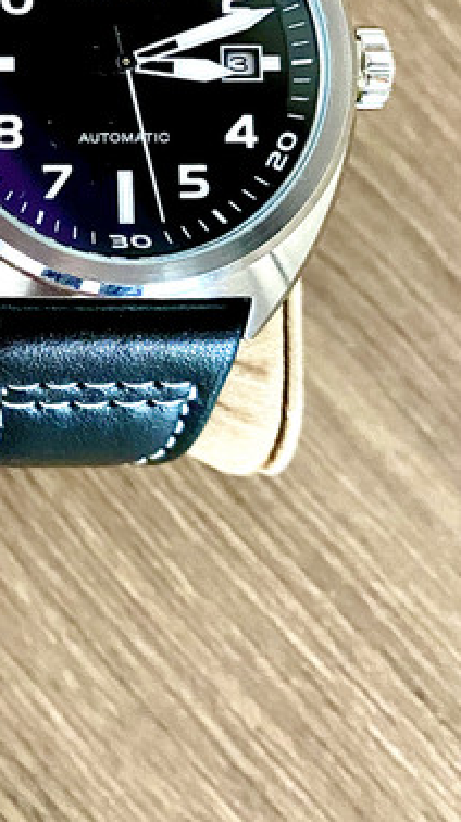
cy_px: 76
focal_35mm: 60
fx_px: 1307
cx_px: -187
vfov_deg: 33.0
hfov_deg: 18.2
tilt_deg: -83.9
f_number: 1.8
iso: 500
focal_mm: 4.25
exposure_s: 1/48
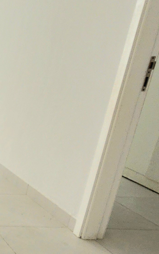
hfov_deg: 17.5
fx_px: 340
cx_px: -170
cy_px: 182
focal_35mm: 49
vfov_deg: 40.2
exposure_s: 1/60.2
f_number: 2.2
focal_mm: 2.2
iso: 160
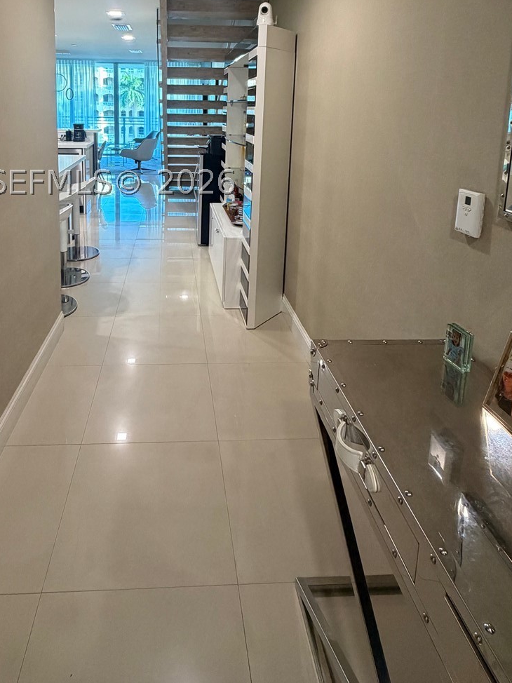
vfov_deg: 69.7
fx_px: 454
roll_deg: -0.3
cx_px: 194
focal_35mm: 23
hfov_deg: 58.2
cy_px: 182
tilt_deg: -8.8
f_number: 2.2
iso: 320
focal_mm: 2.22
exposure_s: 1/60
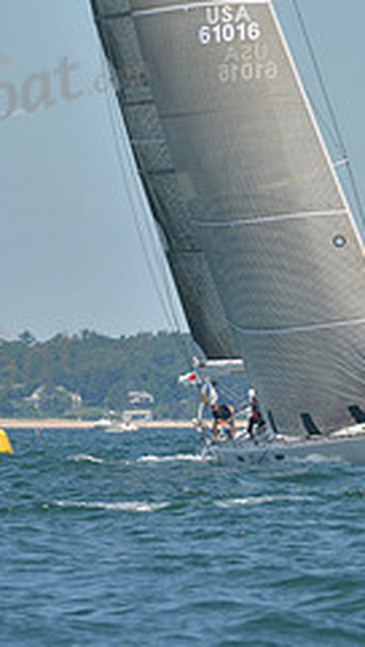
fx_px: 9526
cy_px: -67
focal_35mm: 555
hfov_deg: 2.2
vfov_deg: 3.9
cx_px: 291
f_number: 8
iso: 280
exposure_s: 1/1000
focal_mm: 220
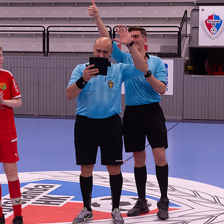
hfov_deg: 20.1
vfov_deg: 20.2
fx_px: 630
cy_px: 112
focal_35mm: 86
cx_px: 139
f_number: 3.5
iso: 2000
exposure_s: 1/200
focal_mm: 65
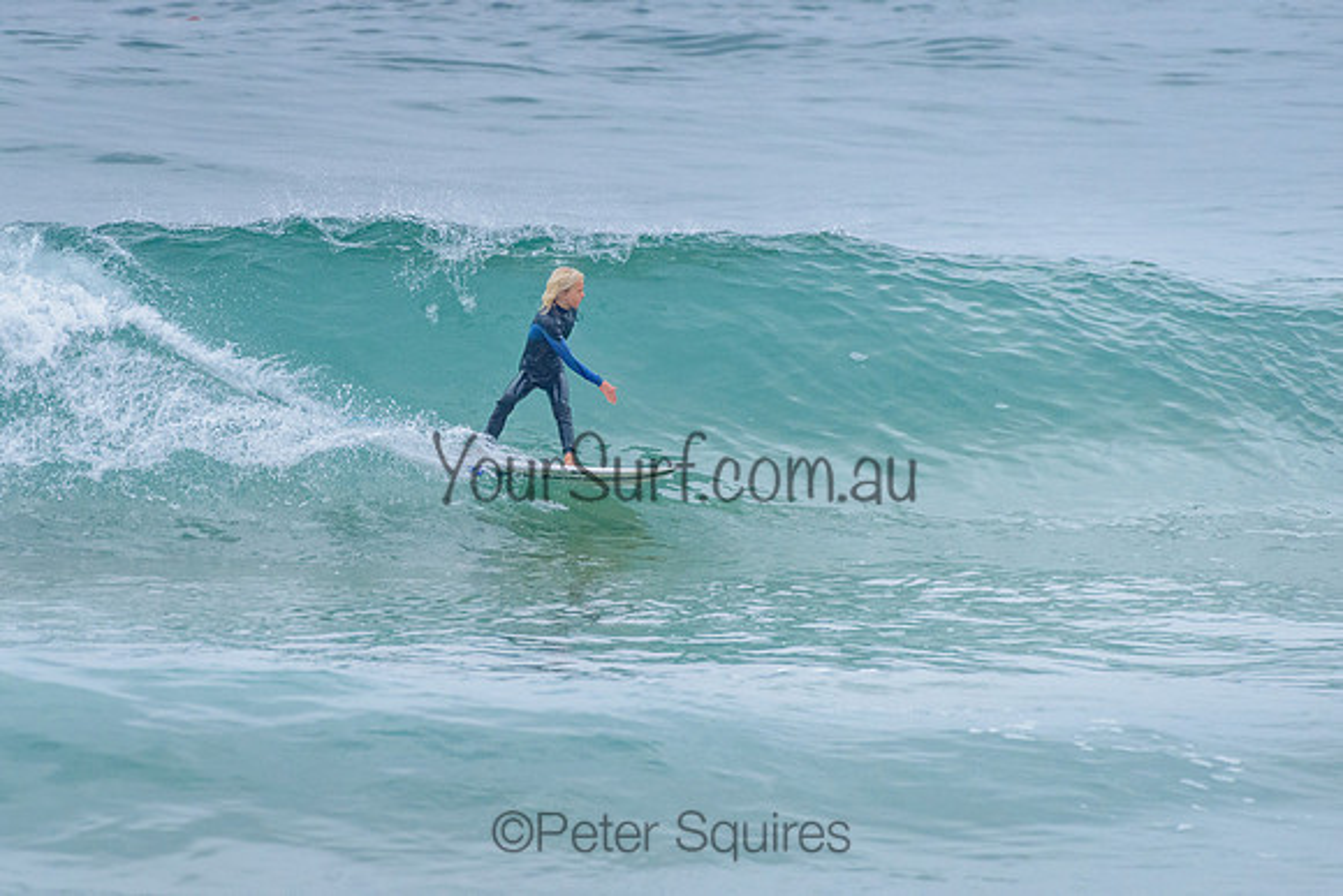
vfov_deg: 2.2
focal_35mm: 613
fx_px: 22867
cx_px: 526
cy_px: 388
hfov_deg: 3.4
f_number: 5.6
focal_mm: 500
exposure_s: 1/2000
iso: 2200
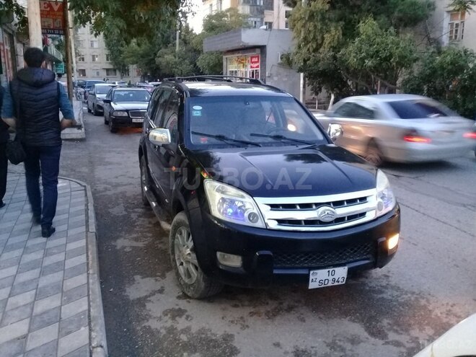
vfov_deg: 45.4
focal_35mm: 31
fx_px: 426
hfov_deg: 58.4
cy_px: 178
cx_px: 238
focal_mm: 3.3
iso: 250
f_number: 2.2
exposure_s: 1/15
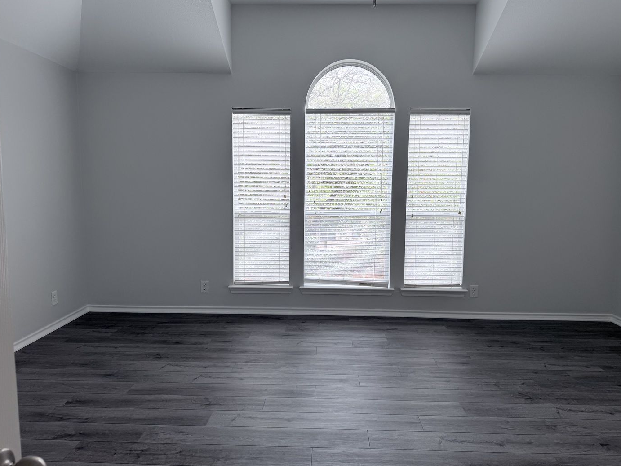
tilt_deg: -6.5
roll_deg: -0.7
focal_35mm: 25
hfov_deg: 69.4
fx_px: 449
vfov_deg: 54.9
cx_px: 317
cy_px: 230
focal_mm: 6.76
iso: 50
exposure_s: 1/122
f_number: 1.78
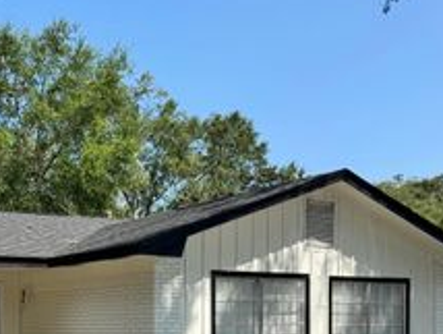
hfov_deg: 31.2
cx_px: -23
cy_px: 343
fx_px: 717
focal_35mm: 56
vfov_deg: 24.8
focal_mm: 6.76
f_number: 1.78
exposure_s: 1/3096
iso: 80
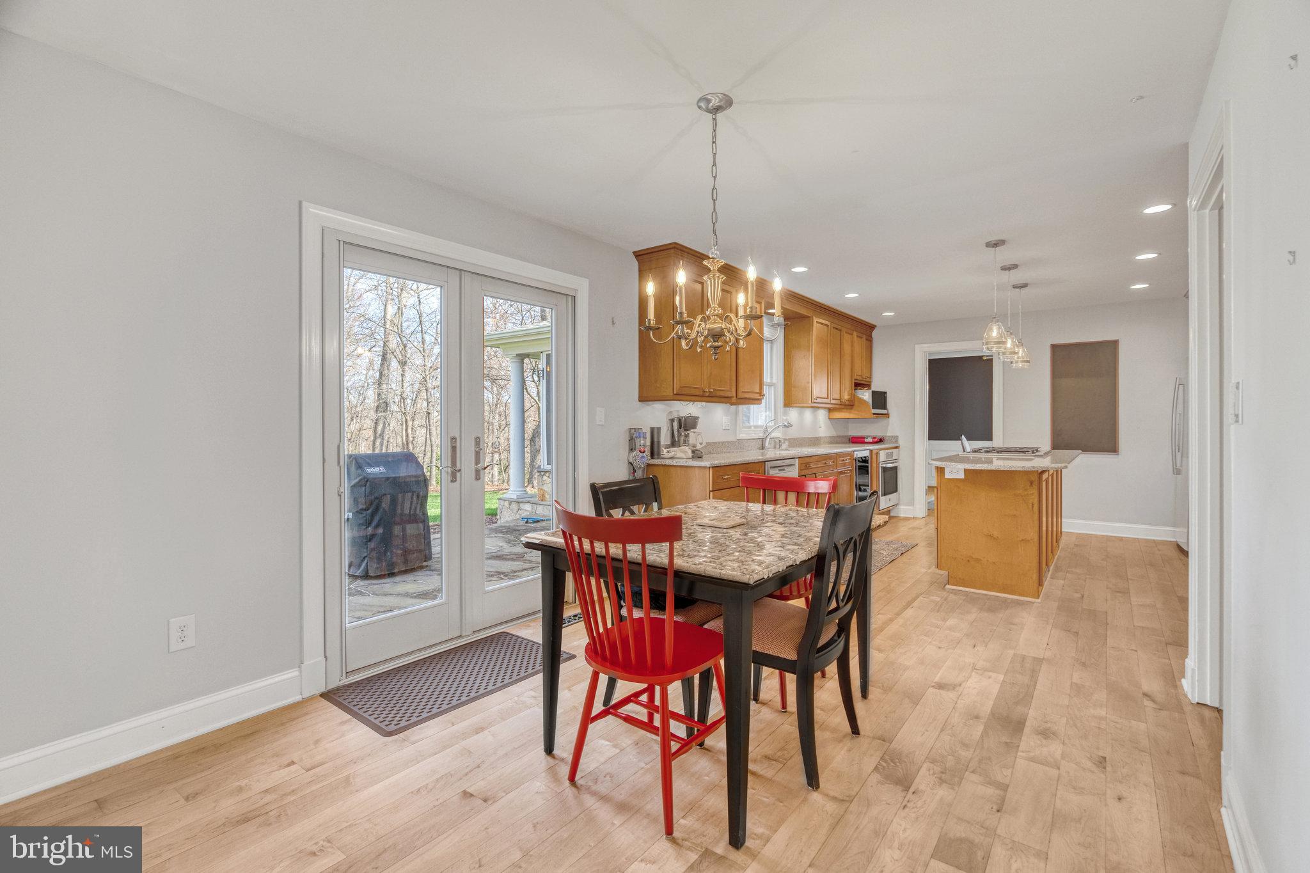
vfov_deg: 73.7
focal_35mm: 16
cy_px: 436
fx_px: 582
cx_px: 655
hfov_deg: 96.7
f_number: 7.1
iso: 1250
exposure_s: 1/10
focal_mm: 16
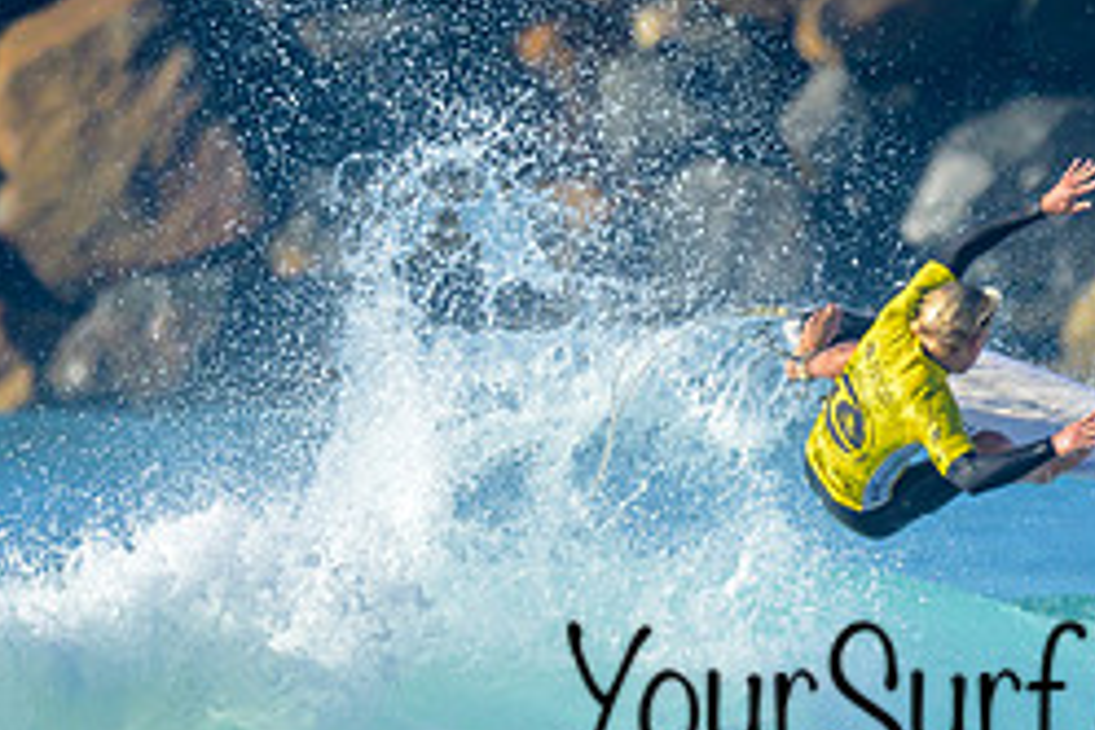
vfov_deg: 0.5
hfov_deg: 0.8
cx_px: 544
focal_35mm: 2558
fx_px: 77800
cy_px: 734
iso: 320
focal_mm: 800
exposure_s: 1/2000
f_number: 6.3
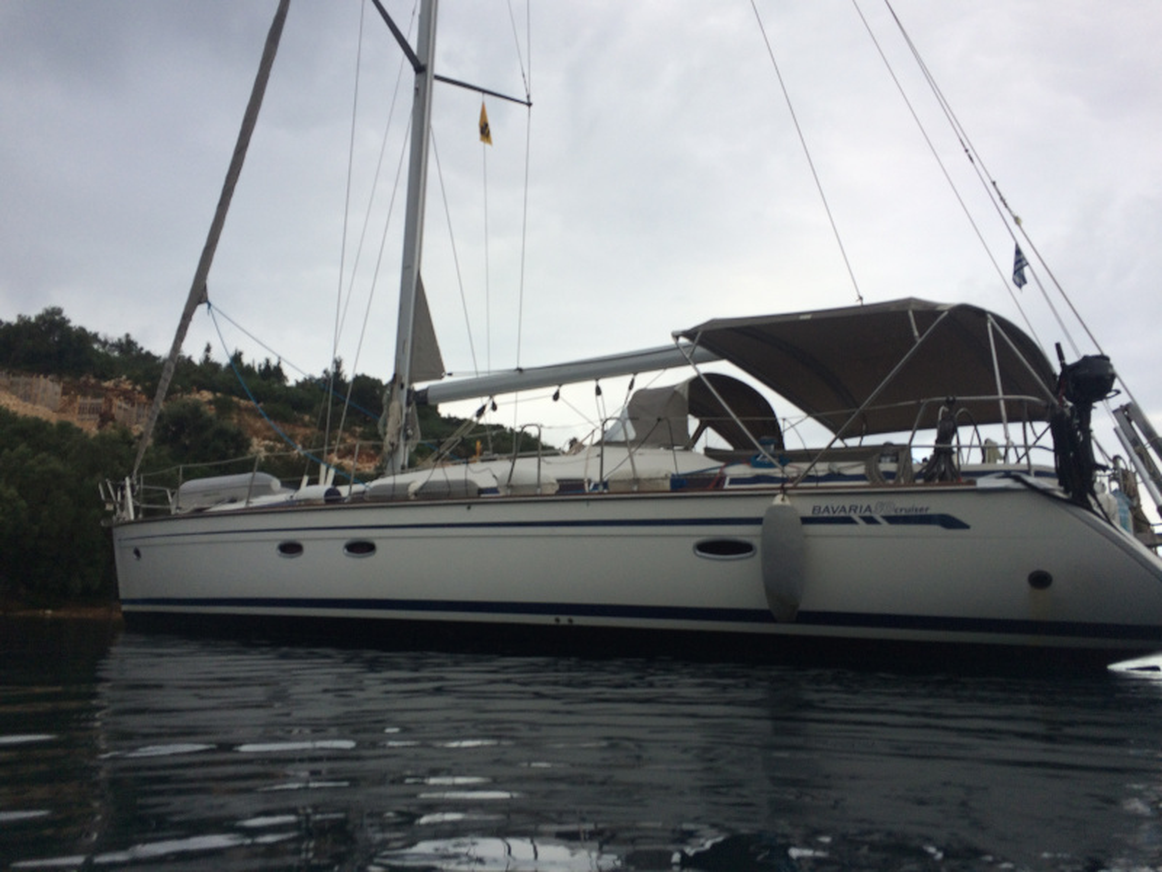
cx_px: 581
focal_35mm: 29
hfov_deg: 61.7
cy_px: 436
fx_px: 973
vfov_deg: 48.2
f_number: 2.2
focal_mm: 4.15
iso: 32
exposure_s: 1/406
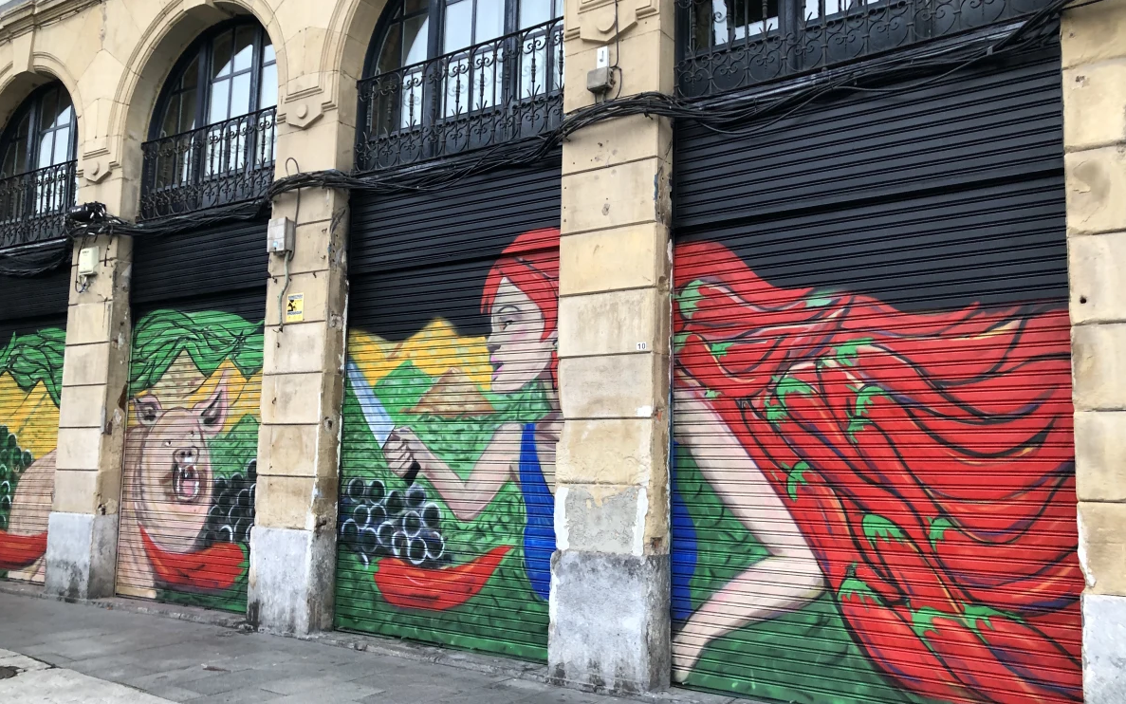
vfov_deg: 41.8
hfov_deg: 62.9
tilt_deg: +8.2
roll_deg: -0.4
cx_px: 567
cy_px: 380
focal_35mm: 30
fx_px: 921
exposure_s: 1/16
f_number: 1.8
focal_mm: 4
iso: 40
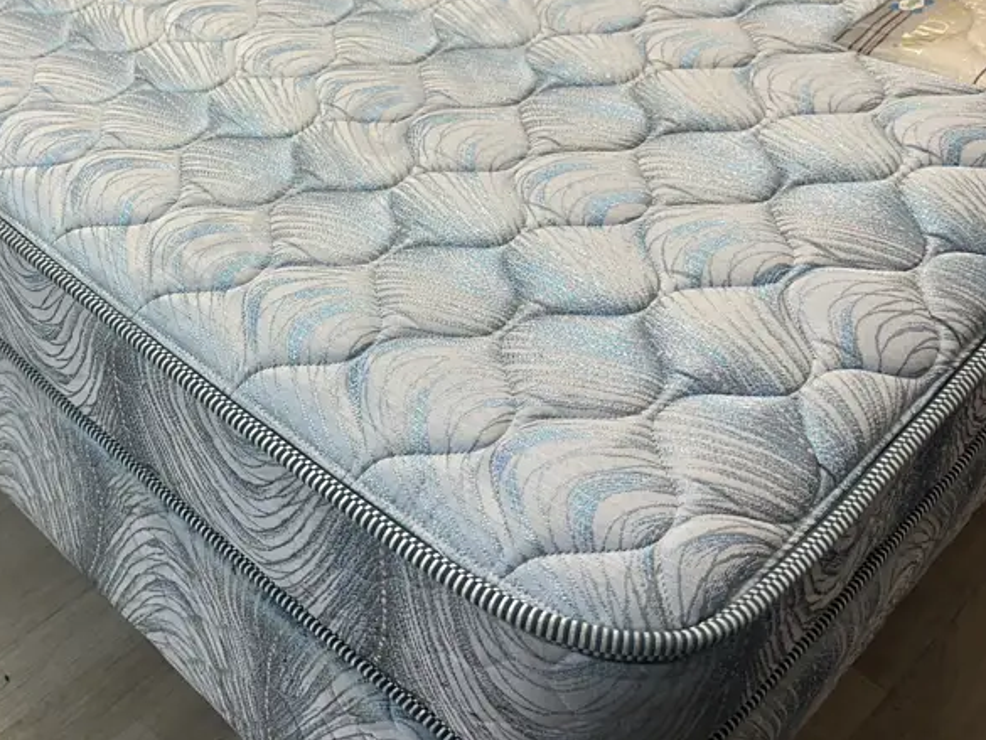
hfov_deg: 42.8
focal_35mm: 42
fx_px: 1197
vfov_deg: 34.1
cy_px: 258
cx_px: 201
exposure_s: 1/100
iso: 80
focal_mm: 6.86
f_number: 1.78
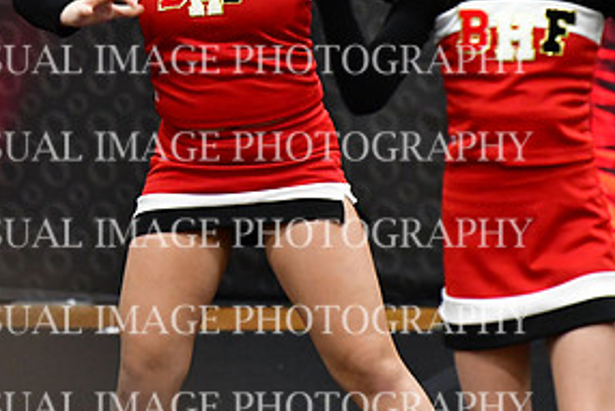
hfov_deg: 3.4
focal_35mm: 608
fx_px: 10391
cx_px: 221
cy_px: 16
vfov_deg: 2.3
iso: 5000
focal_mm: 200
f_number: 3.5
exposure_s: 1/500
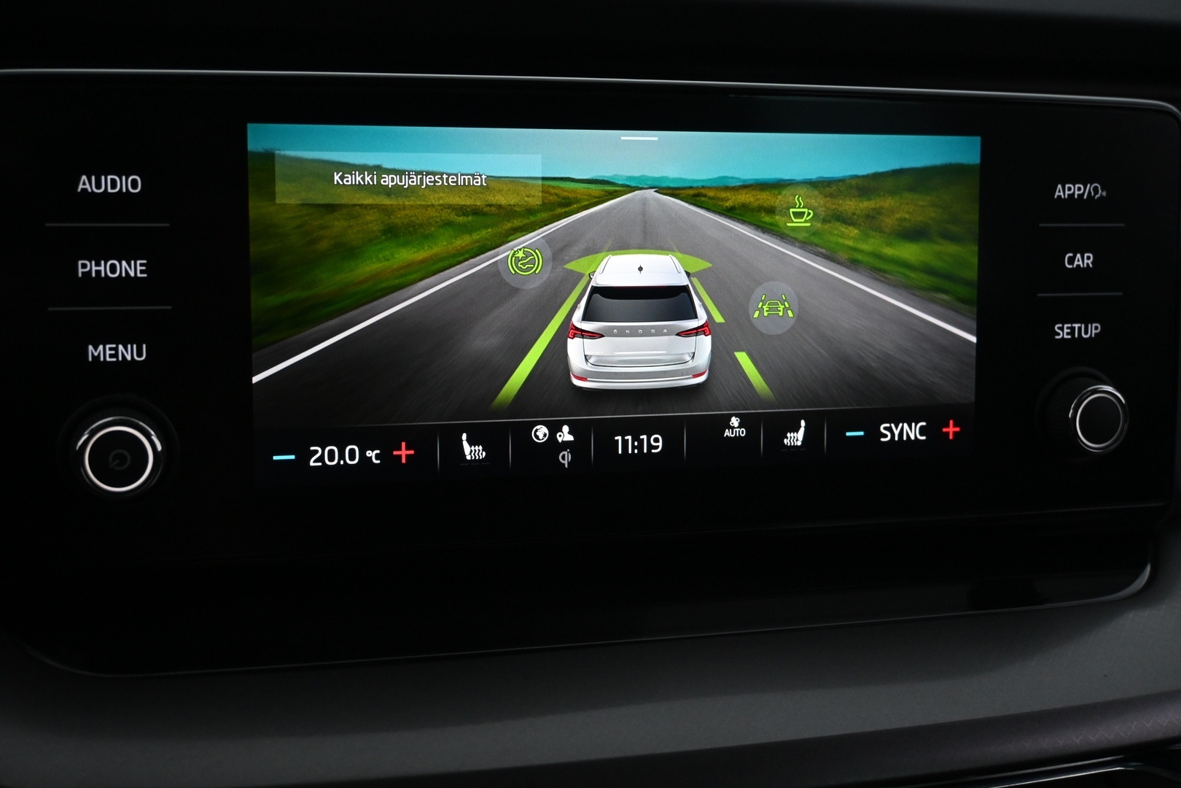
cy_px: 394
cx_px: 590
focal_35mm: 46
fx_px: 1501
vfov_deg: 29.4
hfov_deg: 43.0
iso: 1600
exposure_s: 1/50
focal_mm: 30.5
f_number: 4.8
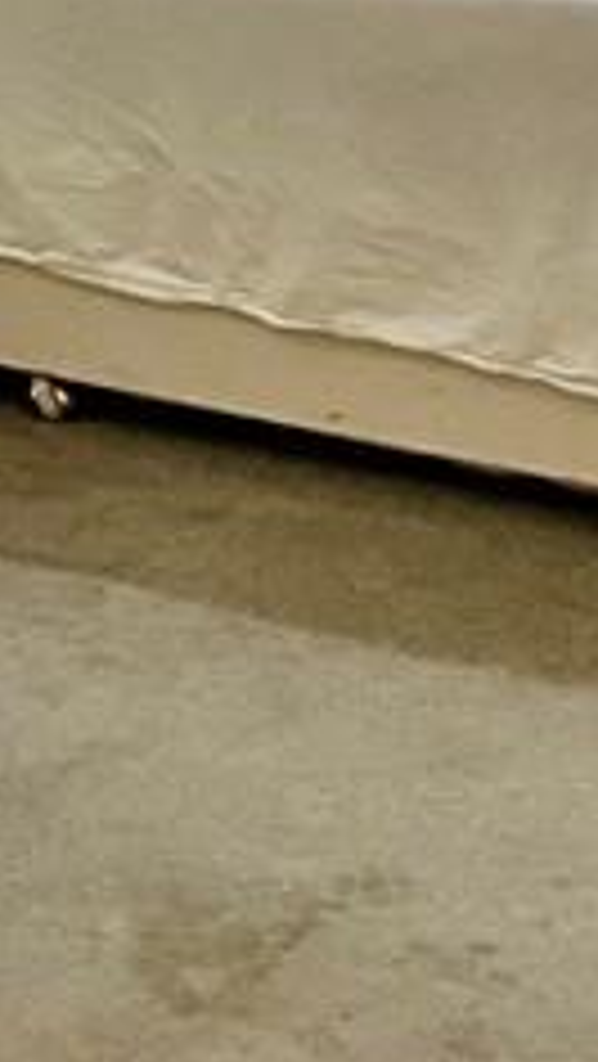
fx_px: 3462
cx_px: 67
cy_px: -549
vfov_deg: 15.9
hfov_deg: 9.8
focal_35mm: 123
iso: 500
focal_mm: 5.7
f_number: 1.5
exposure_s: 1/30
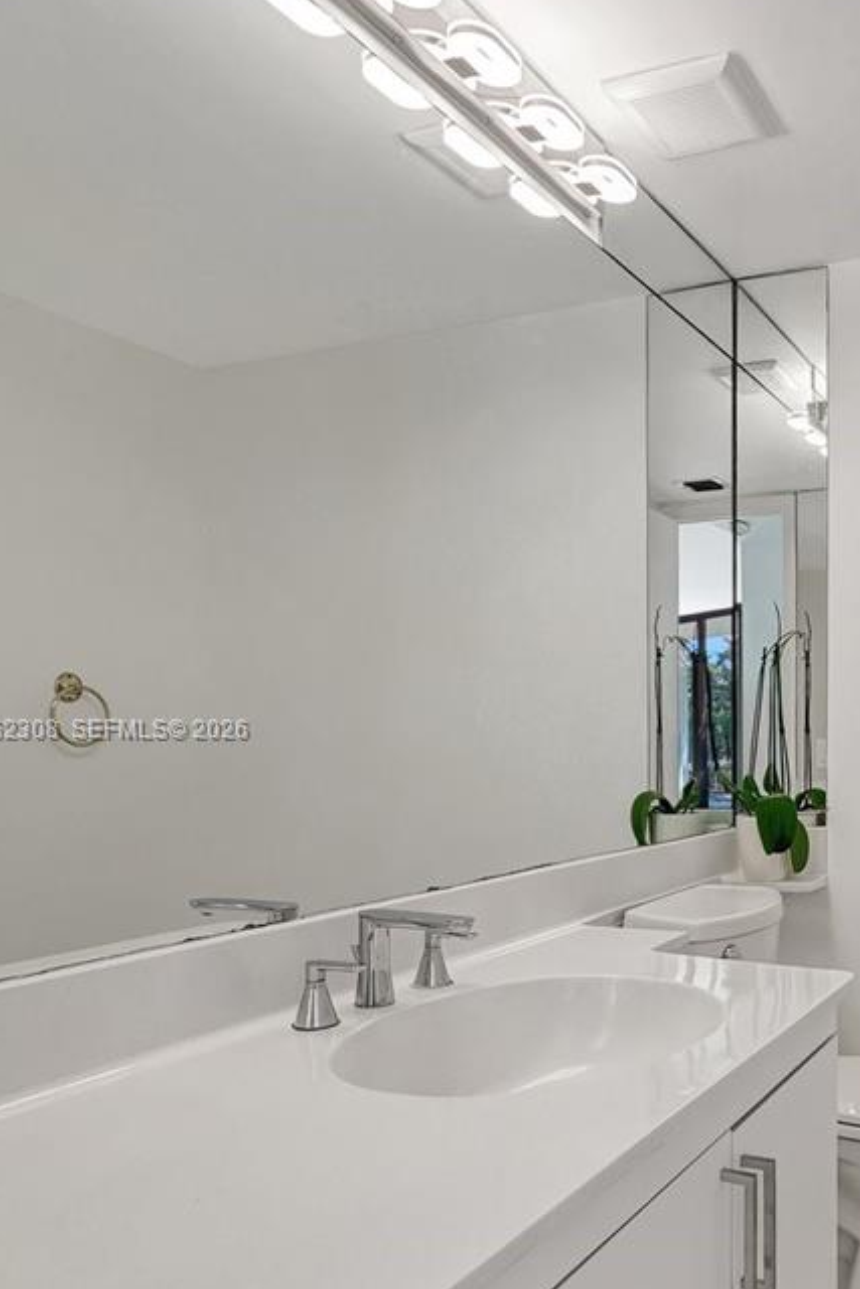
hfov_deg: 40.1
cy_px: 731
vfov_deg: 60.1
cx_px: 731
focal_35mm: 31
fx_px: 1108
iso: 640
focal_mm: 16.5
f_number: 14
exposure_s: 1/10
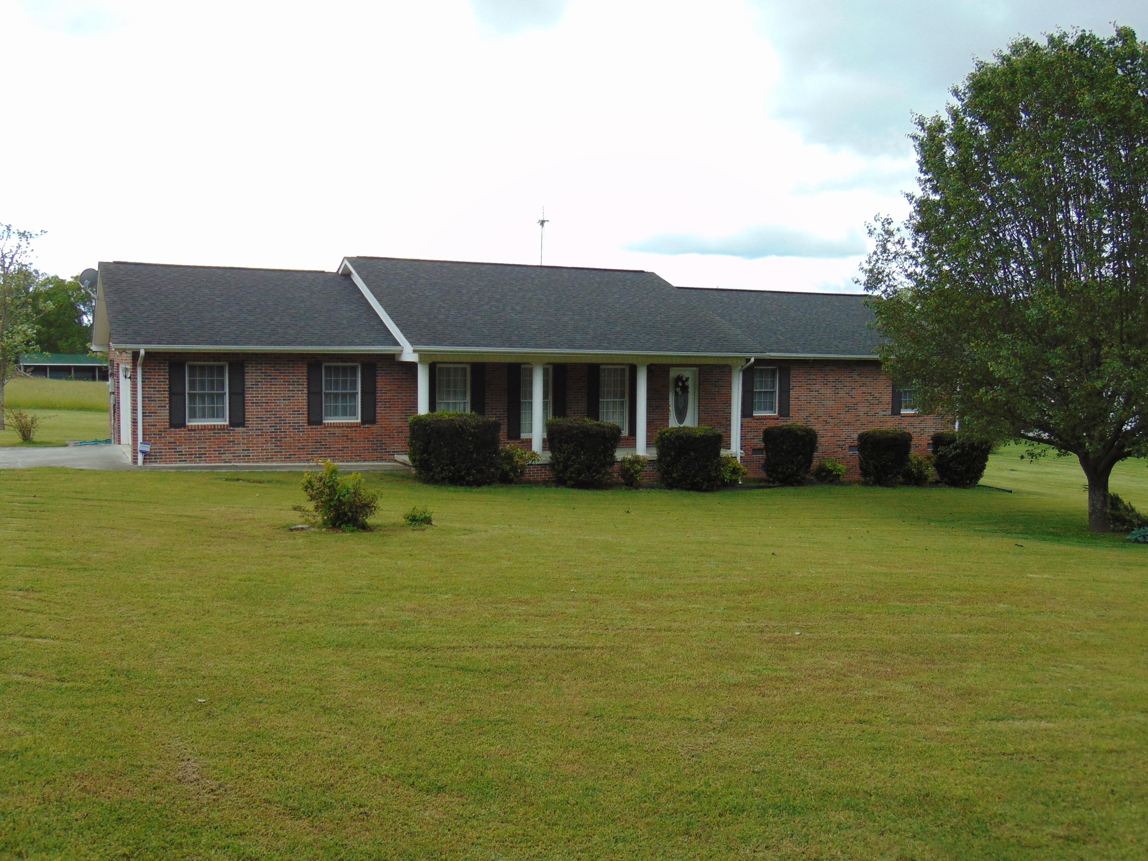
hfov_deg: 55.4
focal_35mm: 33
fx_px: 1094
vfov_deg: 42.9
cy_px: 430
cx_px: 574
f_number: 3.2
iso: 80
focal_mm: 5.8
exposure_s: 1/400
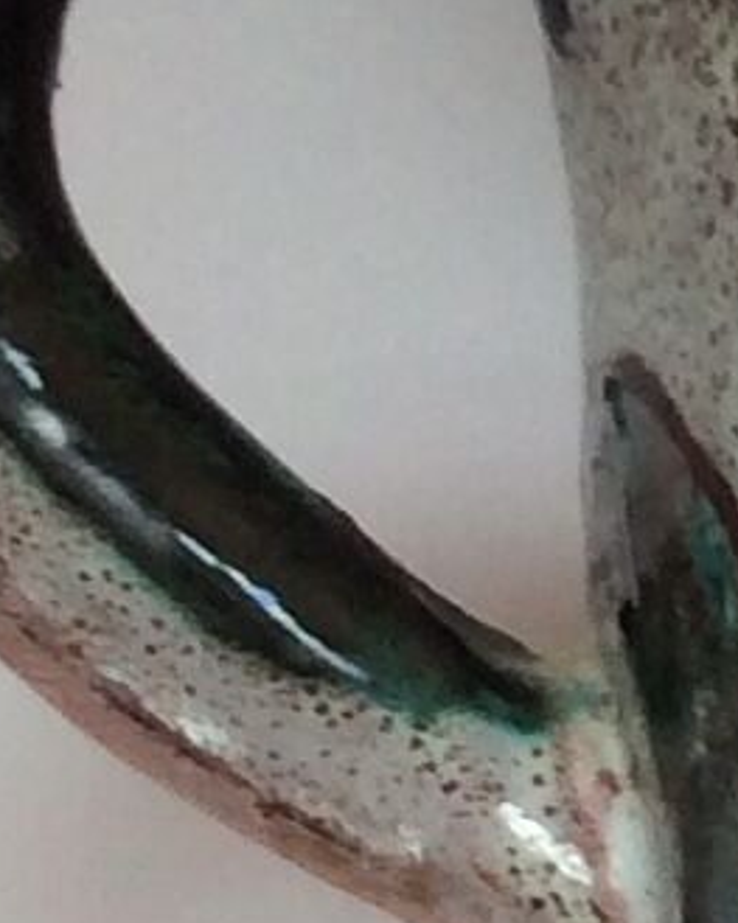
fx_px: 6720
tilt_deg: -82.8
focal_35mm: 246
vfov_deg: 7.8
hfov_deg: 6.0
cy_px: -6
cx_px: 1903
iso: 50
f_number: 2.4
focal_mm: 3.3
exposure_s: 1/50
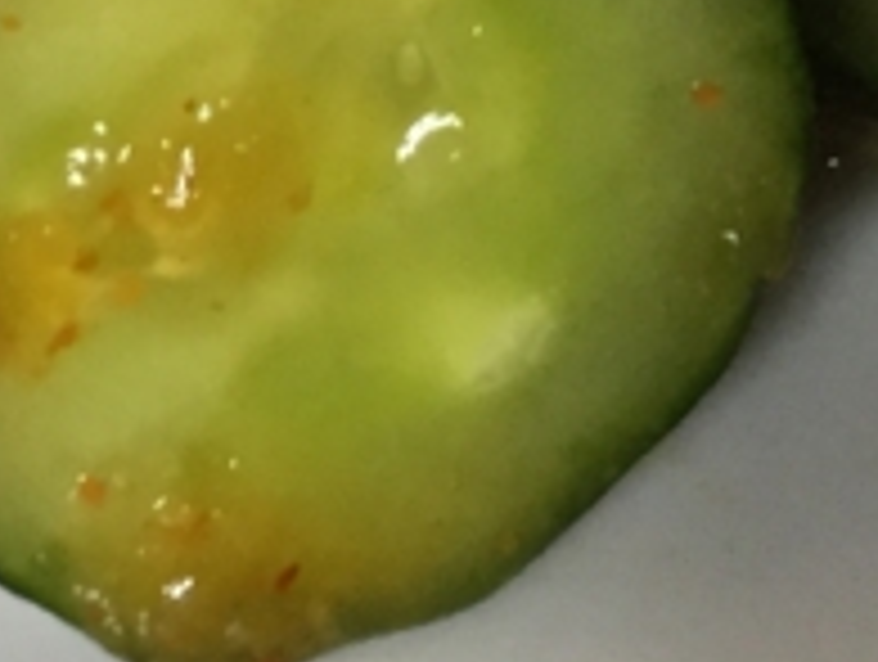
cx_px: 131
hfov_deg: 12.9
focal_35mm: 152
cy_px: -937
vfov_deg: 8.9
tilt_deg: -79.1
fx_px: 3862
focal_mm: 4.15
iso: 160
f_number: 2.2
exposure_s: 1/30
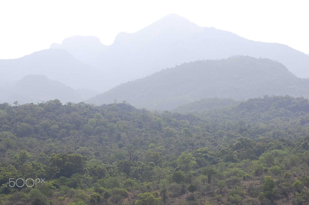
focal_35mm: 119
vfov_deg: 11.5
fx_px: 1020
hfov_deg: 17.2
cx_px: 154
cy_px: 104
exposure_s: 1/640
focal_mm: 78
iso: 200
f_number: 6.3
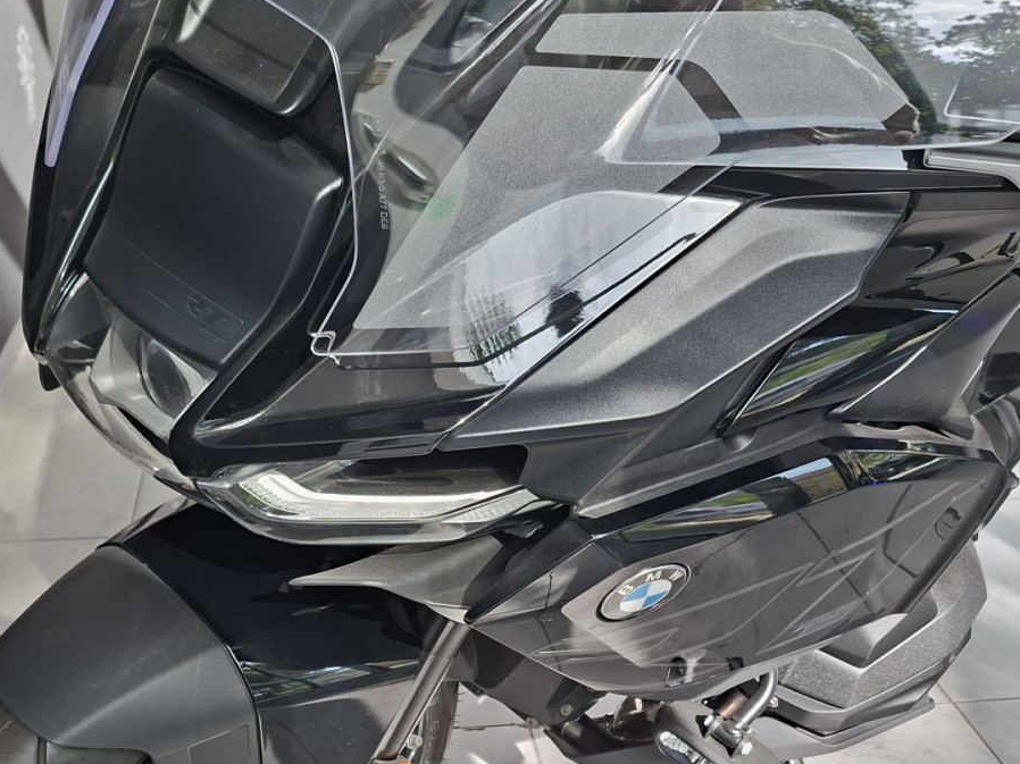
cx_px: 415
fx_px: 1208
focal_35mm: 41
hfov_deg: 45.6
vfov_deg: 34.6
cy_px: 539
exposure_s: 1/182
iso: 40
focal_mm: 5.54
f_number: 1.8
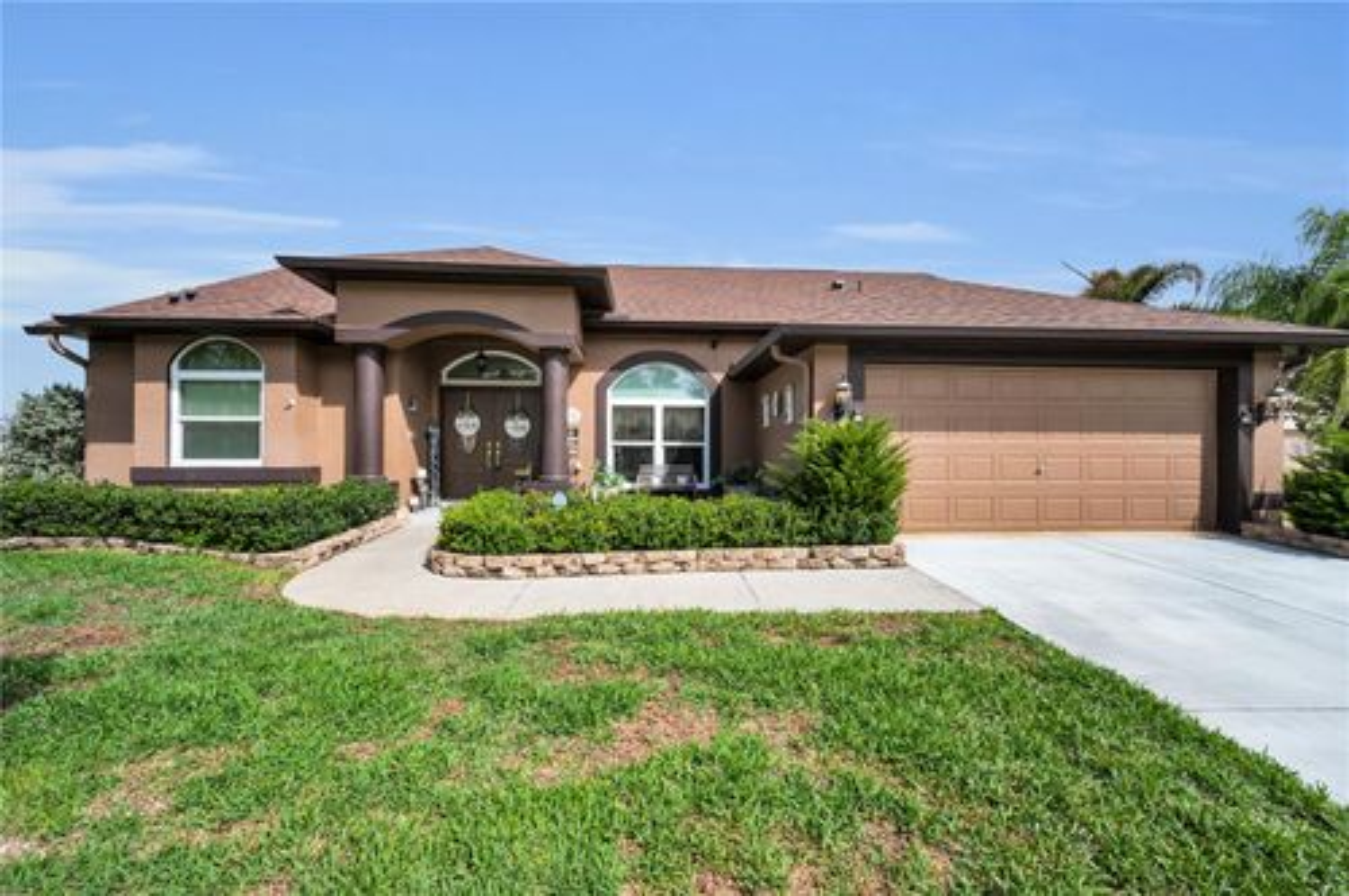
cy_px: 448
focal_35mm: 14
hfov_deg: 104.3
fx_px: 524
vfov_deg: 81.0
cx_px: 674
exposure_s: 1/800
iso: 250
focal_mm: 14
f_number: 10
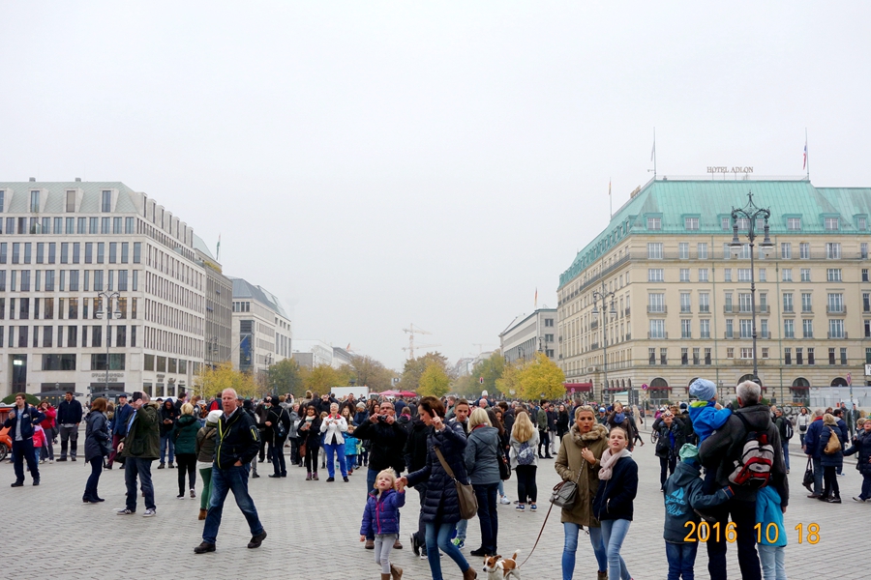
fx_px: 968
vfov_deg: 33.4
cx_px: 436
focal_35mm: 40
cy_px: 290
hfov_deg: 48.5
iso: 125
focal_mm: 14.93
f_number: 5.6
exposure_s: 1/250
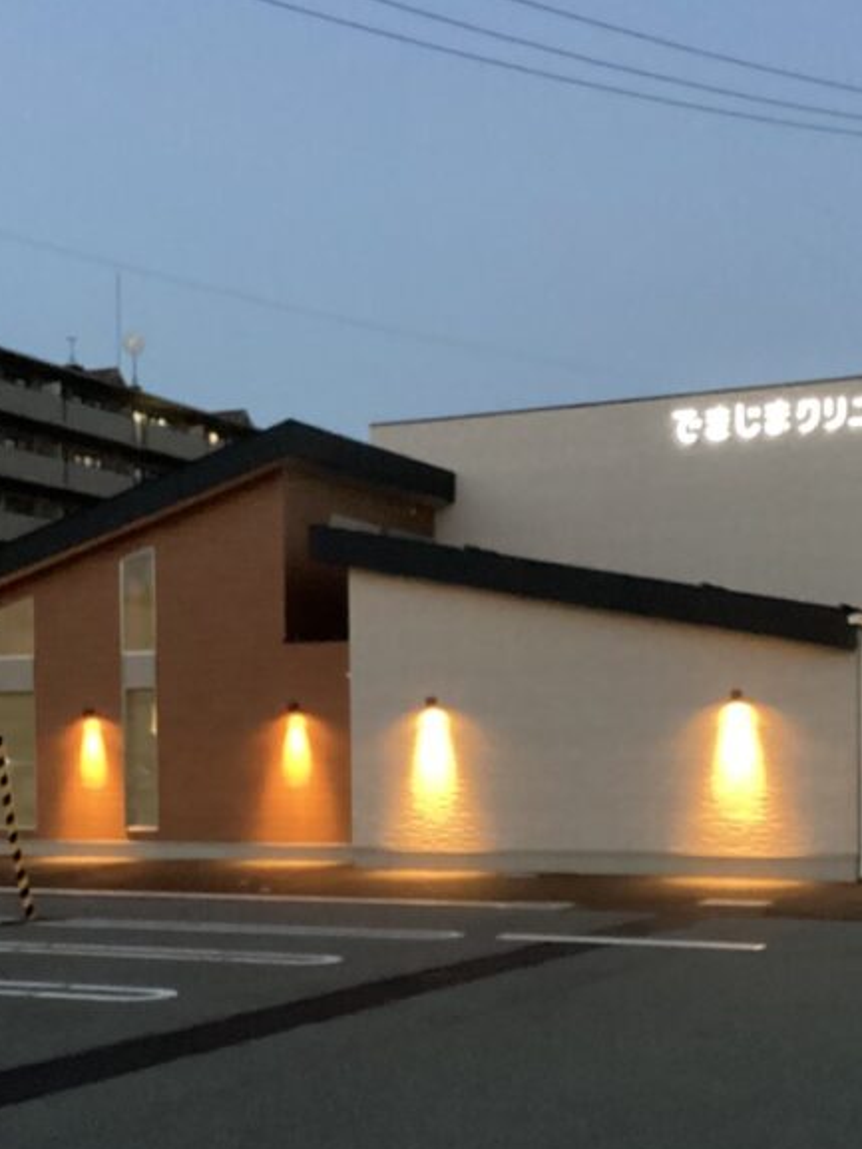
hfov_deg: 26.6
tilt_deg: -1.8
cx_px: 432
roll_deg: +1.2
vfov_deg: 34.5
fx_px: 1825
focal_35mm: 55
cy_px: 793
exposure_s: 1/17
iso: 640
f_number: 2.4
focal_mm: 3.3
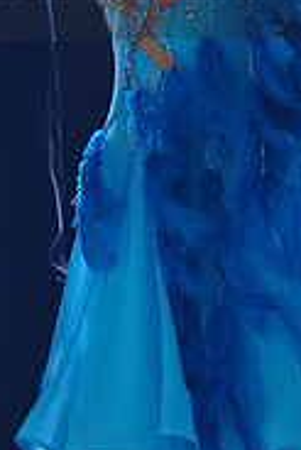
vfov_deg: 4.4
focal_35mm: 464
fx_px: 5808
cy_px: -42
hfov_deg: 3.0
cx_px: 111
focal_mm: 147
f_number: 2.8
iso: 1250
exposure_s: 1/500
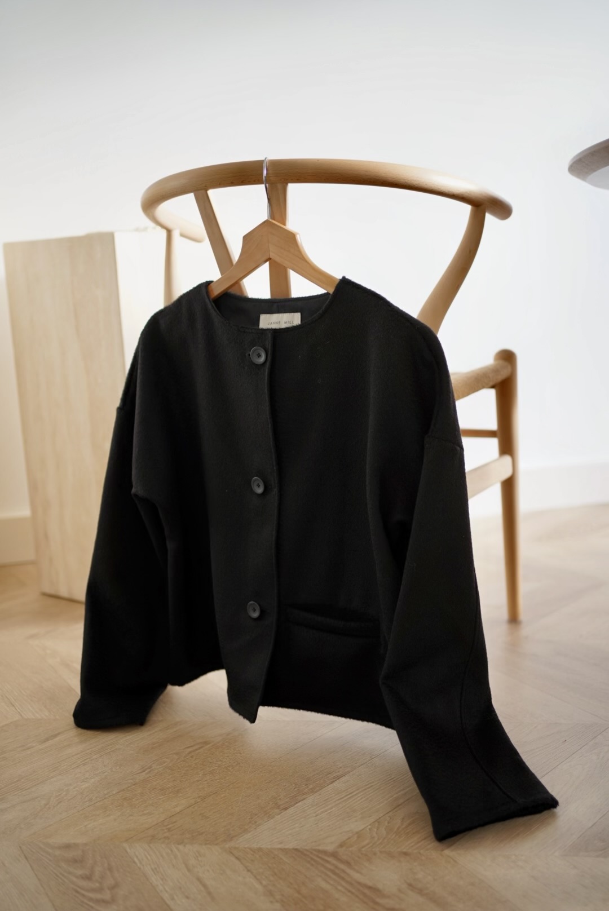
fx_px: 887
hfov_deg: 37.9
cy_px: 456
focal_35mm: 35
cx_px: 304
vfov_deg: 54.4
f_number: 2
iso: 100
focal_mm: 35
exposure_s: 1/60
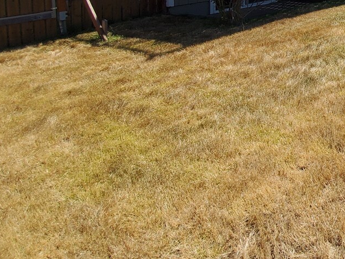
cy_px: -58
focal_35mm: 33
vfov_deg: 33.9
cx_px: 423
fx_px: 329
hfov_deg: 38.8
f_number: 2.2
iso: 50
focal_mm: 1.8
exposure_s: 1/859
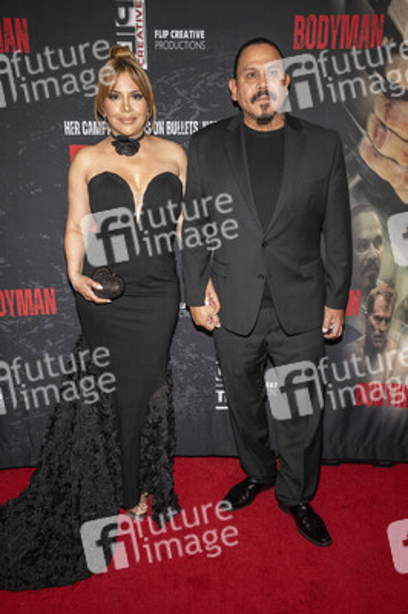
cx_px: 204
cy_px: 307
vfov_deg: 64.6
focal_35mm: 28
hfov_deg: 45.6
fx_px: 485
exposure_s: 1/200
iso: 800
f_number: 5.6
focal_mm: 28.5
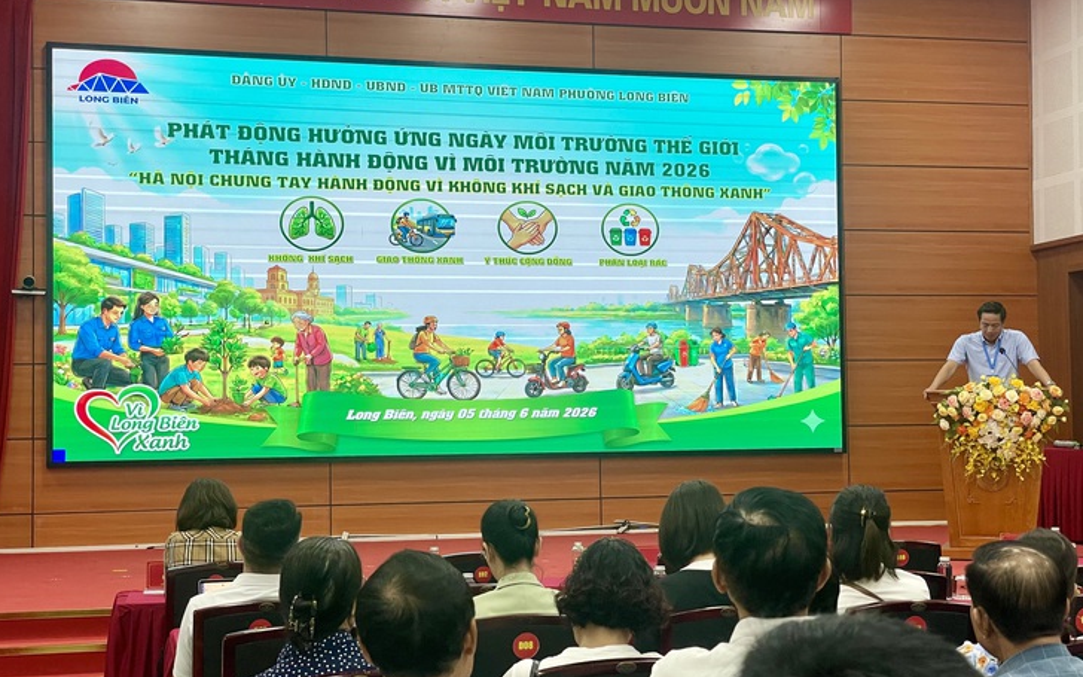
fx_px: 1653
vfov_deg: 23.1
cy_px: 358
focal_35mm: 56
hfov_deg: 36.3
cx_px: 542
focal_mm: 6
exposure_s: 1/103
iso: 80
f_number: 2
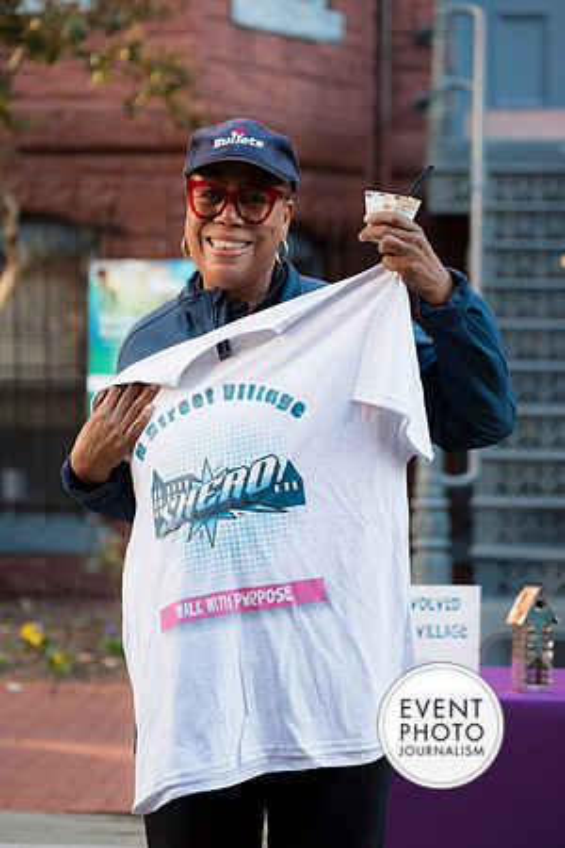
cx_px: 282
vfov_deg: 20.4
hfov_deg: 13.7
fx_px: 2354
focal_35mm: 100
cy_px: 424
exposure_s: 1/200
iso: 250
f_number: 4
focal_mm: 100
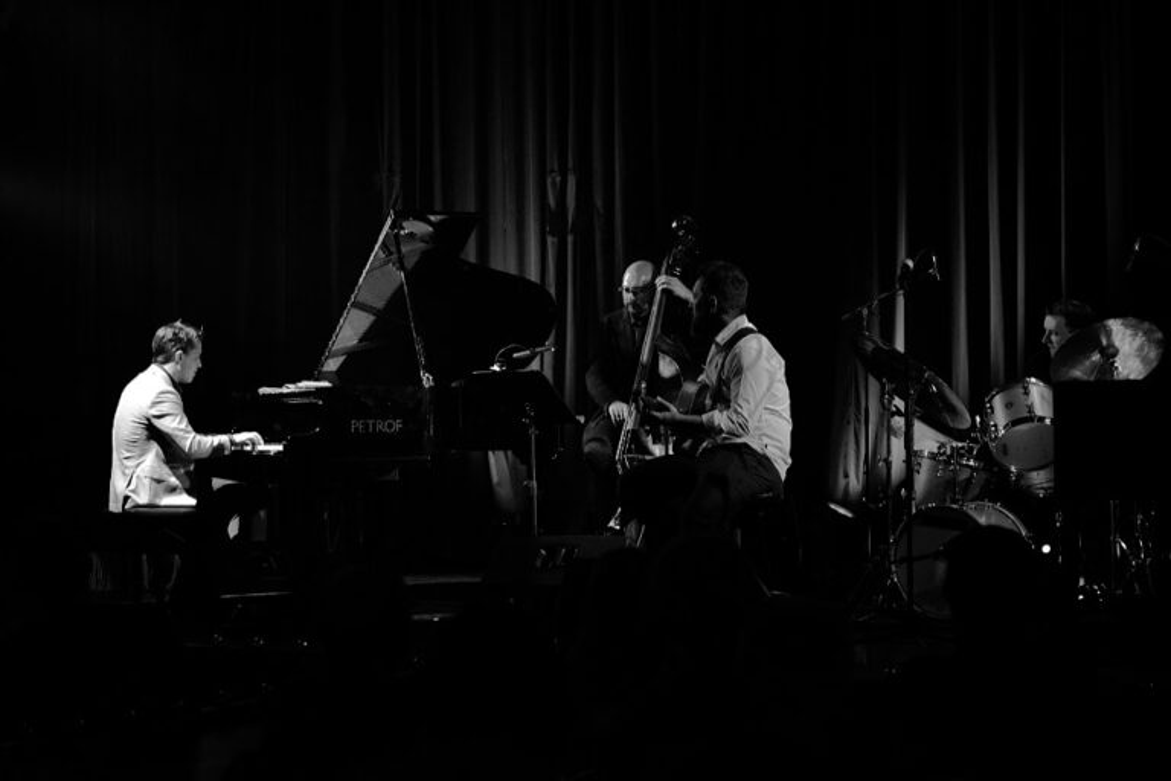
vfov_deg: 19.5
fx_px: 2277
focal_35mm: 70
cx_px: 586
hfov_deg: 28.8
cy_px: 390
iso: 4000
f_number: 2.8
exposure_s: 1/160
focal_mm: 70
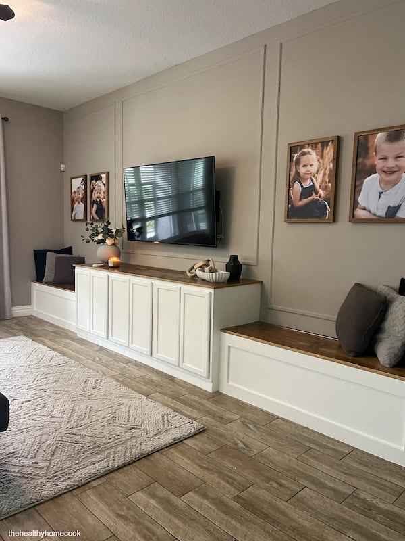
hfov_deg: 53.1
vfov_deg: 67.3
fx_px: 406
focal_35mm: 26
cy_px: 270
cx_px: 202
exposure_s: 1/40
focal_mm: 5.1
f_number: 1.6
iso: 400
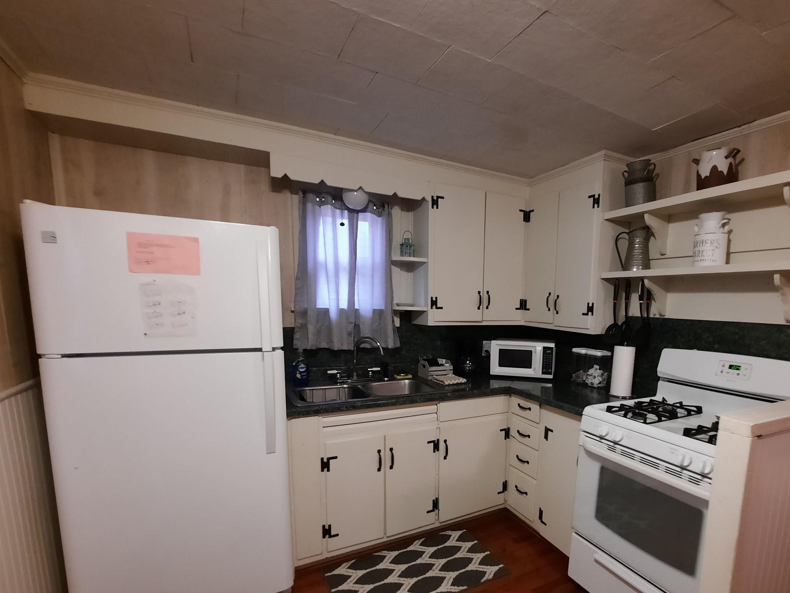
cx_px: 471
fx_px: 388
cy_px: 354
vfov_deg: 74.0
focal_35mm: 17
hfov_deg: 89.9
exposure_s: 1/24
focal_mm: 1.74
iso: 320
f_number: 2.2
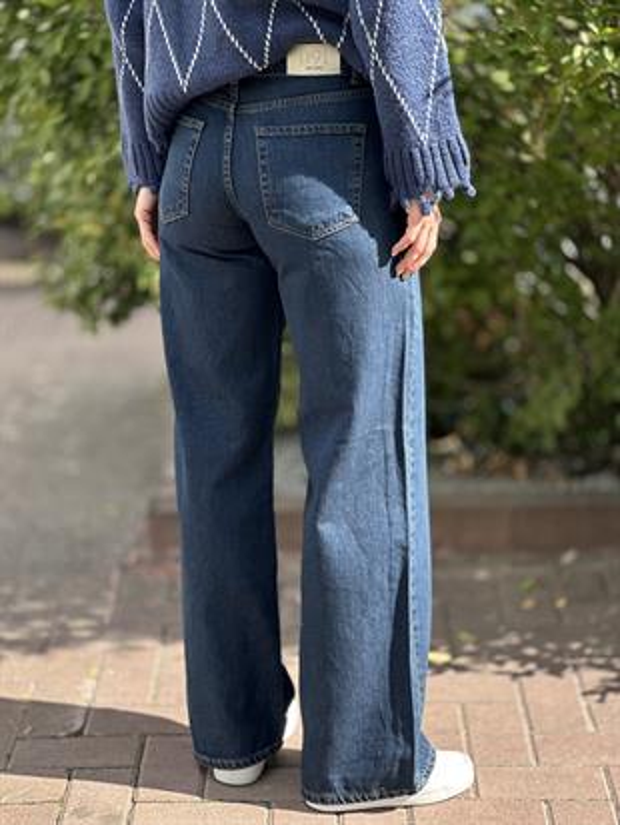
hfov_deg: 19.1
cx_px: 310
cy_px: 412
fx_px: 1838
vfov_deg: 25.3
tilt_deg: -13.2
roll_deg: -1.5
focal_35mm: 77
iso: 32
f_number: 2.8
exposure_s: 1/171
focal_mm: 9
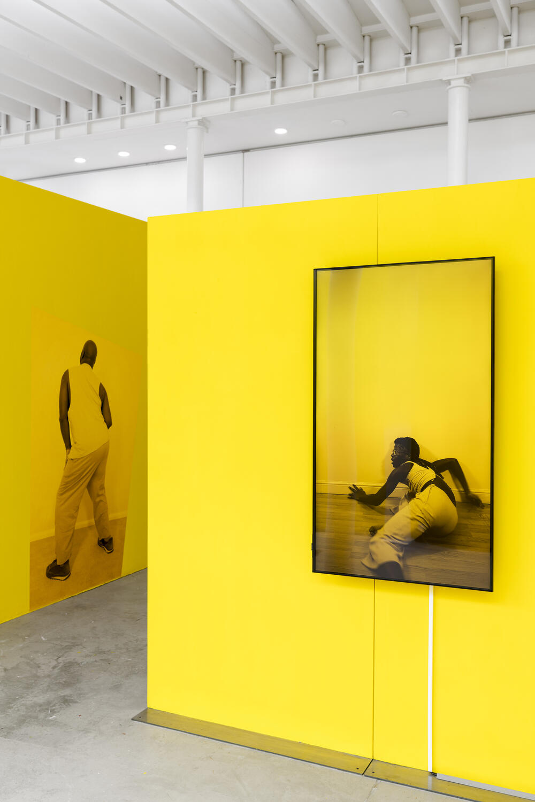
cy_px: 401
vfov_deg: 58.7
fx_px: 713
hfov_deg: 41.1
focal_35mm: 32
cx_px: 268
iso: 100
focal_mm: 32
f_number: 5.6
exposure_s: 1/15
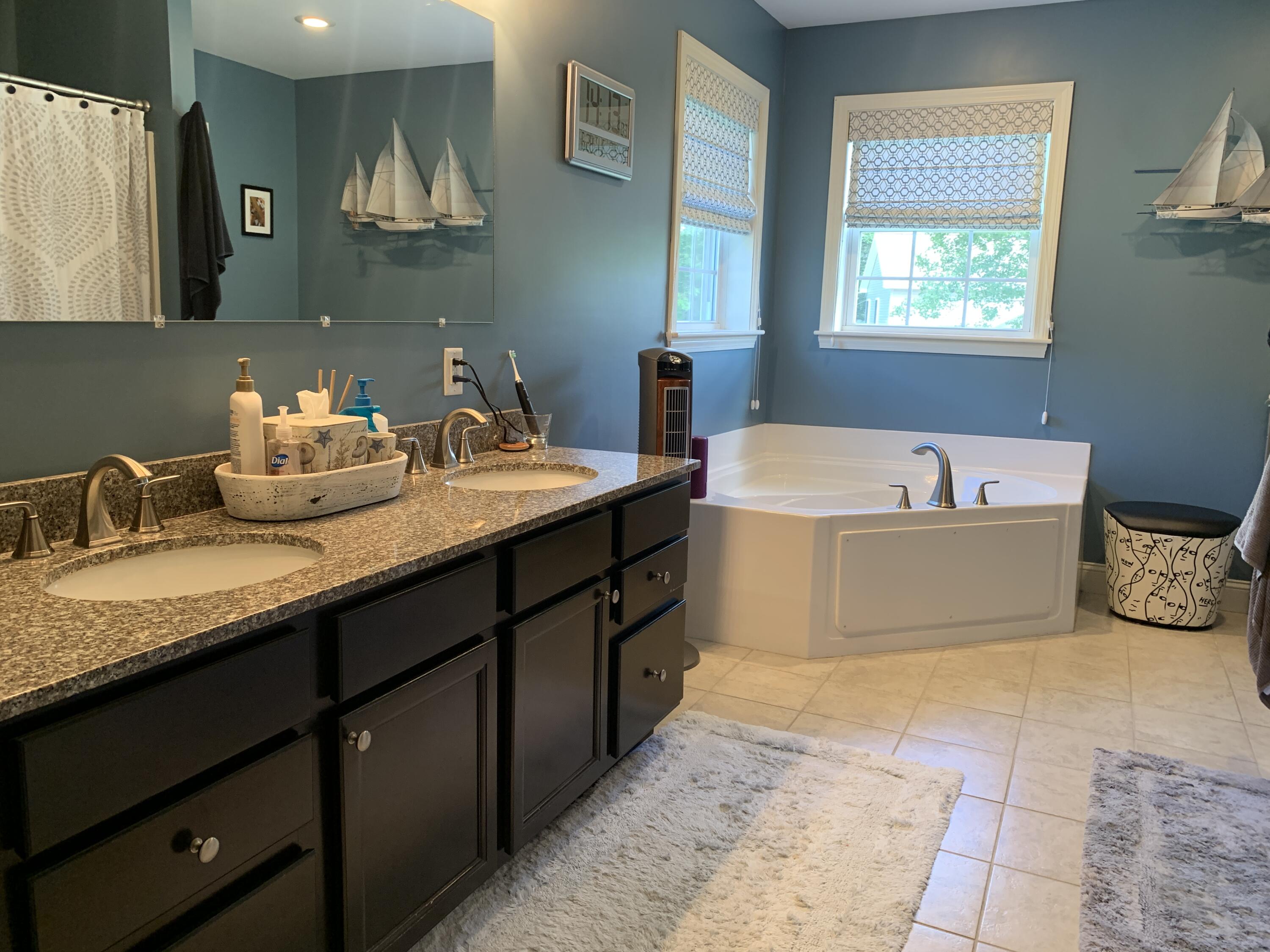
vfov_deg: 53.1
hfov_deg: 67.3
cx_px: 635
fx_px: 954
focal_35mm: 26
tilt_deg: -9.8
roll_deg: -2.6
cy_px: 476
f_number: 1.8
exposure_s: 1/60
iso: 125
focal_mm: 4.25
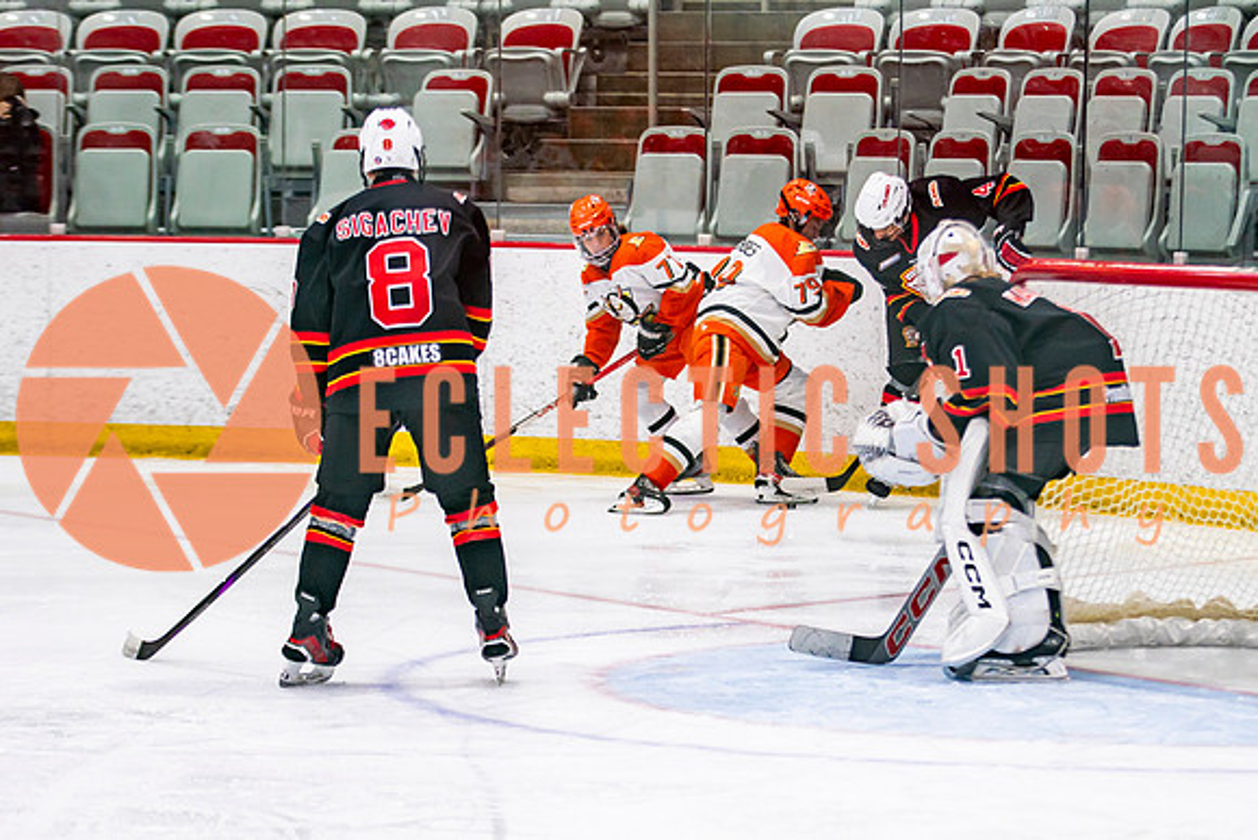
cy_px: 491
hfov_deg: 11.9
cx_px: 733
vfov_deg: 8.0
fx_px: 6023
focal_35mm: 172
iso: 640
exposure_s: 1/640
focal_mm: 105
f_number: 2.8
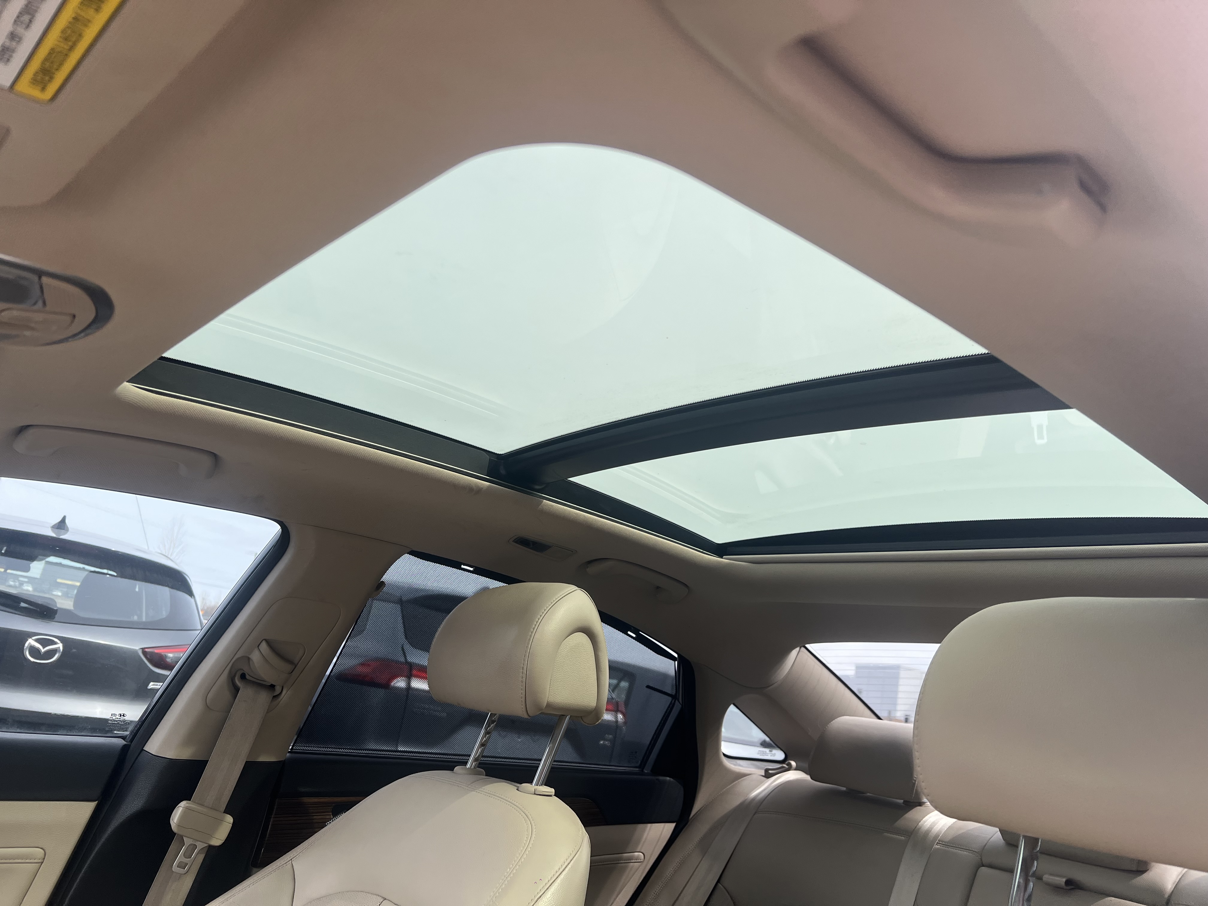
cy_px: 453
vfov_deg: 53.1
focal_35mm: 26
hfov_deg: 67.3
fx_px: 907
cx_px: 604
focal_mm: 5.7
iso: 50
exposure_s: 1/471
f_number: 1.5
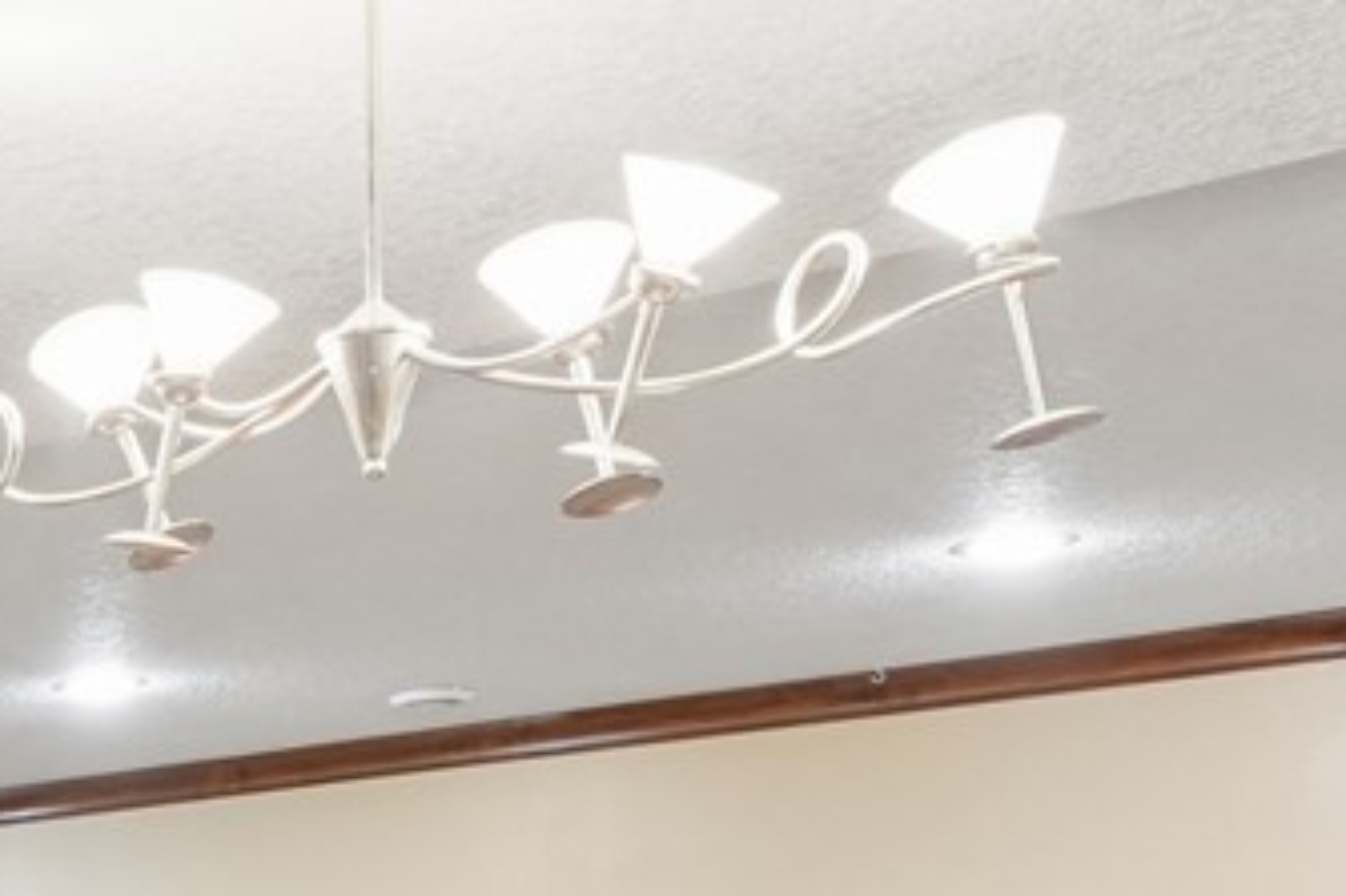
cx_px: -990
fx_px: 3027
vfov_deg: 15.8
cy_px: 1244
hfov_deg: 19.5
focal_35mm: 81
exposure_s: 1/5
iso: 800
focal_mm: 16
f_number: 8
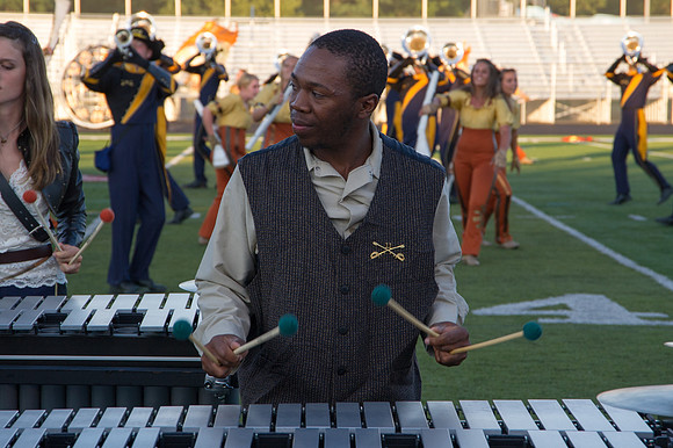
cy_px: 211
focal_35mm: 123
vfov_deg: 11.1
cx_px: 336
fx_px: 2300
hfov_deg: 16.6
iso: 640
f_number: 8
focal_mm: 95
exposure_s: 1/250
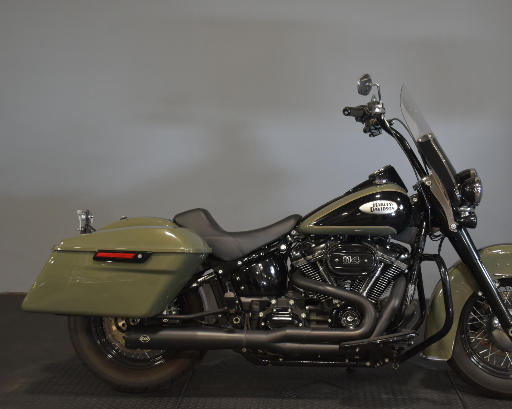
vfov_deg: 31.4
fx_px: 727
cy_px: 205
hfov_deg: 38.6
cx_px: 309
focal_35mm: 48
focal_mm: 28
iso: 1000
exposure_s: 1/30
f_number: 4.5
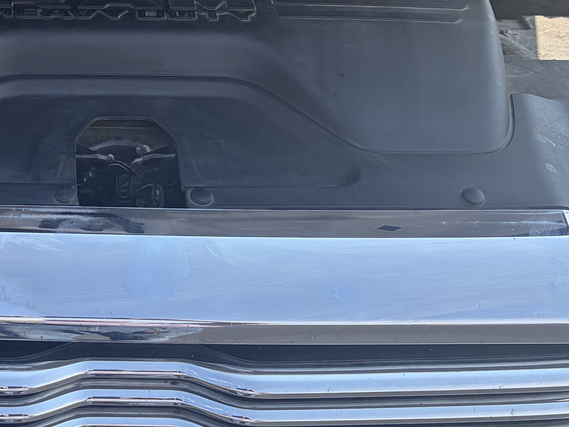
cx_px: 49
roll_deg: +1.7
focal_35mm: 62
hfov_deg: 29.8
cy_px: 69
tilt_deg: -32.2
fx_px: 1019
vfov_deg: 23.2
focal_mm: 5.96
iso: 50
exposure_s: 1/1117
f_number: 1.6
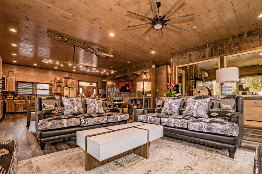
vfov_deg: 73.7
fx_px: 116
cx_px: 131
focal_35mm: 16
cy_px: 87
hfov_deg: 96.7
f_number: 9
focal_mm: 16
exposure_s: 1/125
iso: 3200
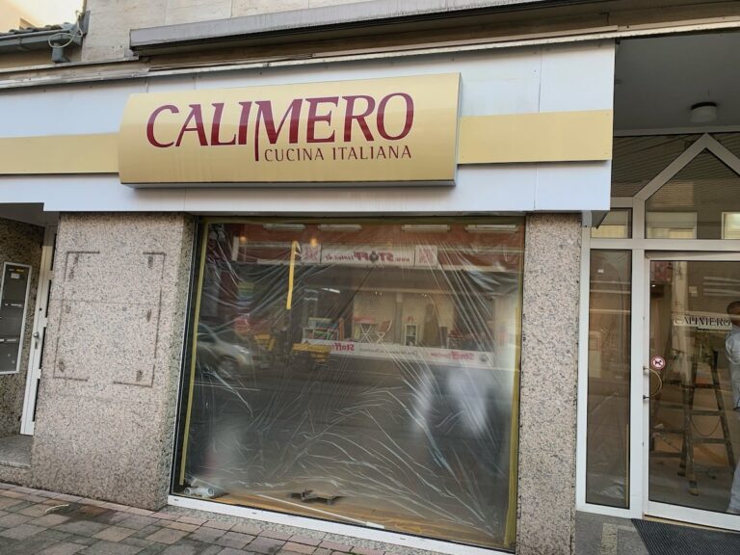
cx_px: 370
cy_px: 278
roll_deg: -2.9
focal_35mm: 26
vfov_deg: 53.1
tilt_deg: +4.8
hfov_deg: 67.3
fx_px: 556
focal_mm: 4.25
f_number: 1.8
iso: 25
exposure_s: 1/139
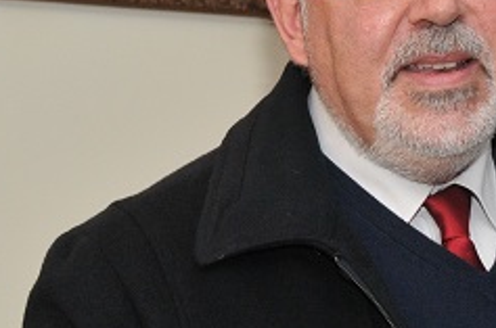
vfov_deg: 5.7
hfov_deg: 8.5
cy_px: 274
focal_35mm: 241
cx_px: 416
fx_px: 3314
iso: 500
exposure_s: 1/250
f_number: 4.5
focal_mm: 38
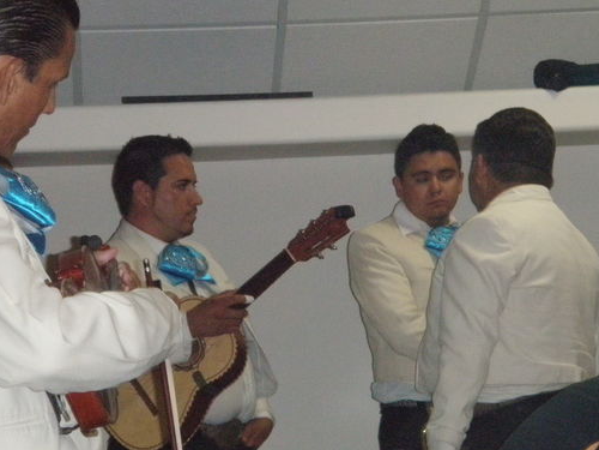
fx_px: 2526
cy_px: 259
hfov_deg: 13.5
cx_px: 340
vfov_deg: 10.2
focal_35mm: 146
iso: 800
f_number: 5
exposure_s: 1/100
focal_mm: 20.1
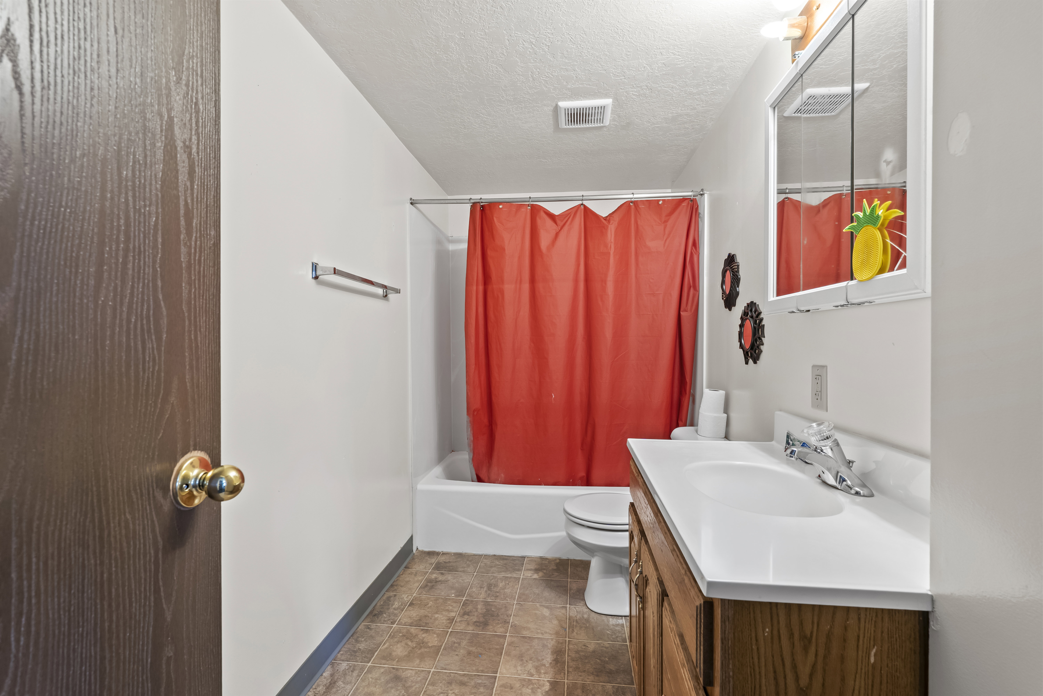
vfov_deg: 73.7
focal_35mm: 16
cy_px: 348
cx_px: 522
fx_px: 464
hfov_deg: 96.7
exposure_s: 1.3
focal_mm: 16
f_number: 9
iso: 400
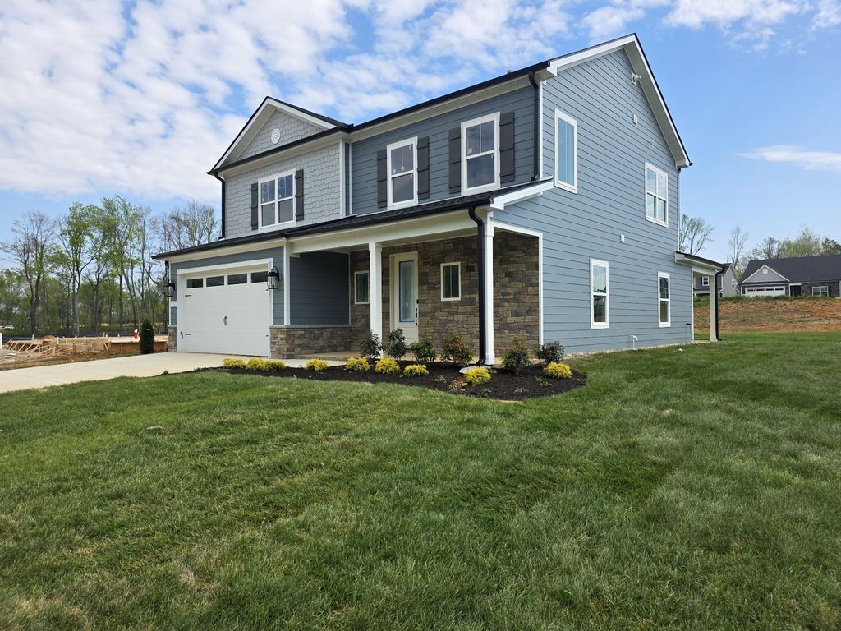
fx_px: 559
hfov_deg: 73.9
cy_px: 316
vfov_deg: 58.9
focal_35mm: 23
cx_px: 420
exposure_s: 1/3220
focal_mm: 6.3
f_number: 1.7
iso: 80
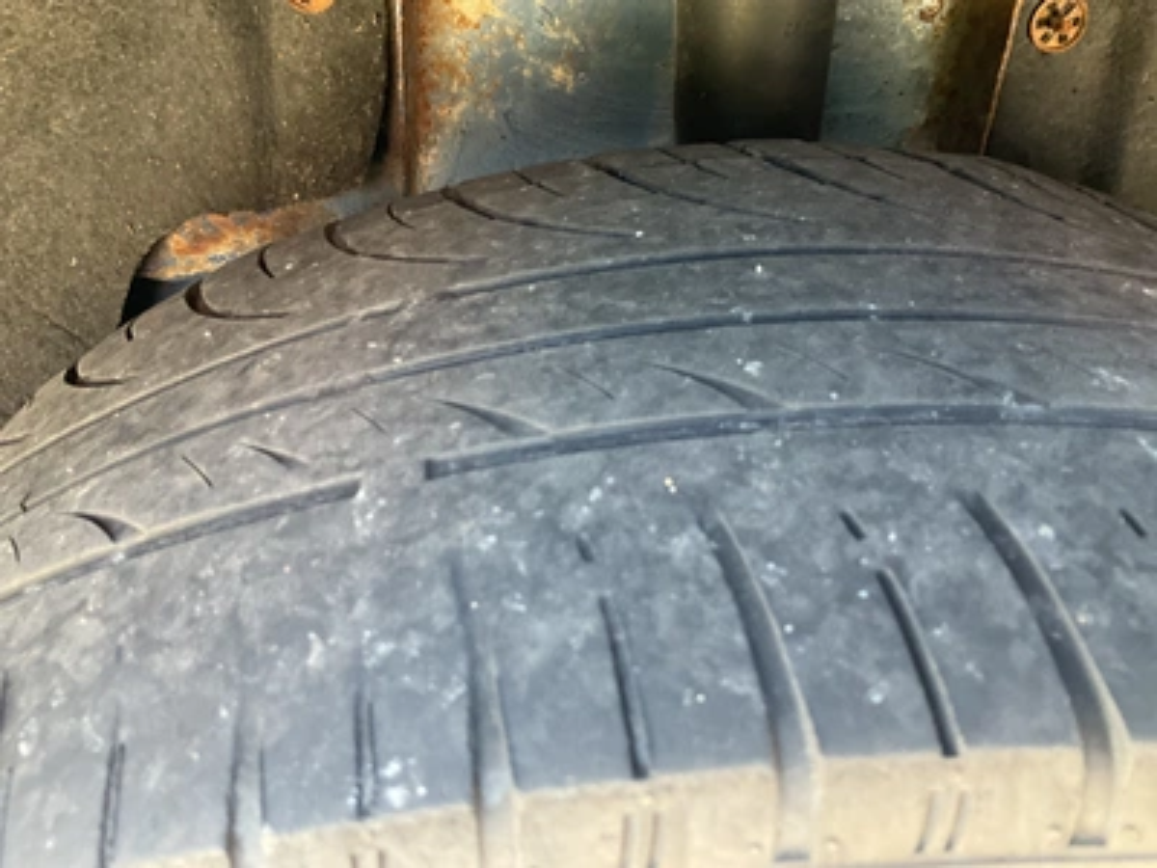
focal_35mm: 29
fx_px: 969
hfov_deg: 61.7
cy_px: 434
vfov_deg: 48.2
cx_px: 578
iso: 160
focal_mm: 3
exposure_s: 1/60
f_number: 1.8
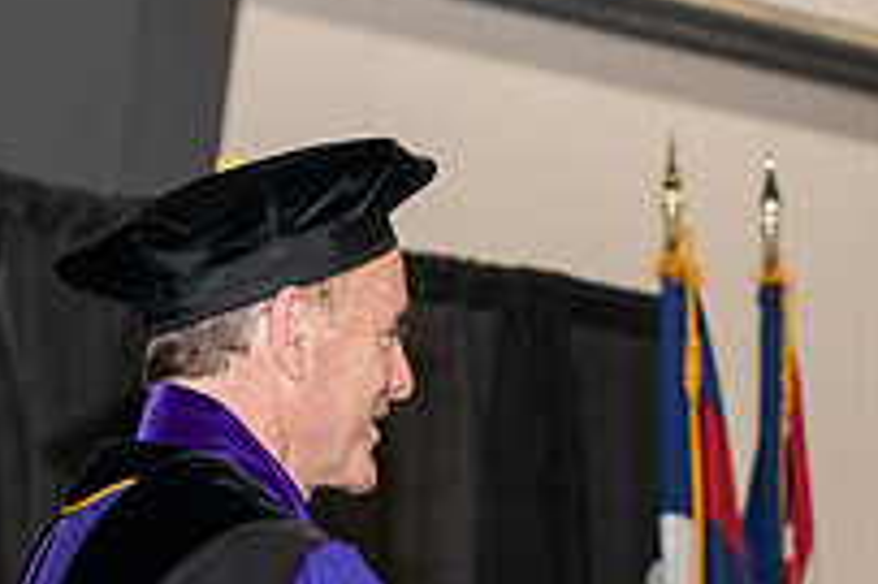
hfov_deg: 8.0
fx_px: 6263
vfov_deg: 5.3
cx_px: 960
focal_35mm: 257
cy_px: 733
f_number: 5.6
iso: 1600
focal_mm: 90
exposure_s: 1/200
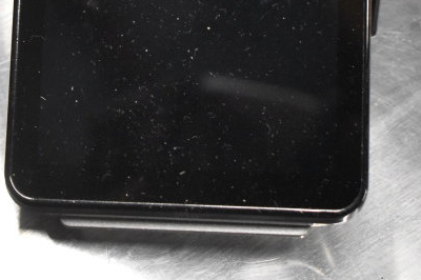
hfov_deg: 13.0
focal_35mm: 158
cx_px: 167
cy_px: -155
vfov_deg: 8.5
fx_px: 1846
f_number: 5.3
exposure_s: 1/80
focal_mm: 46
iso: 4500
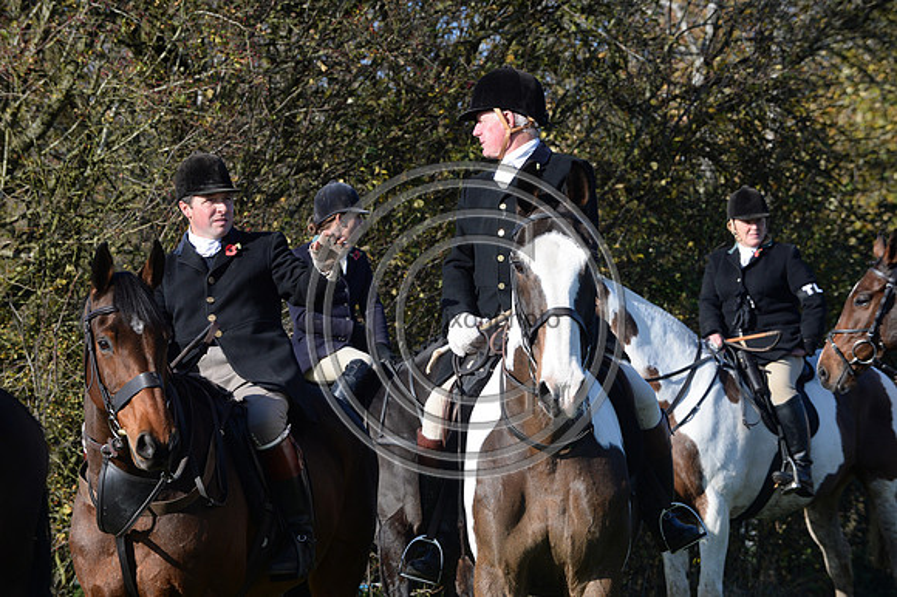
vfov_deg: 9.1
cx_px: 448
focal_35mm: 150
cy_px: 298
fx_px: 3735
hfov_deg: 13.7
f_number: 7.1
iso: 800
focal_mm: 150
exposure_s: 1/1000
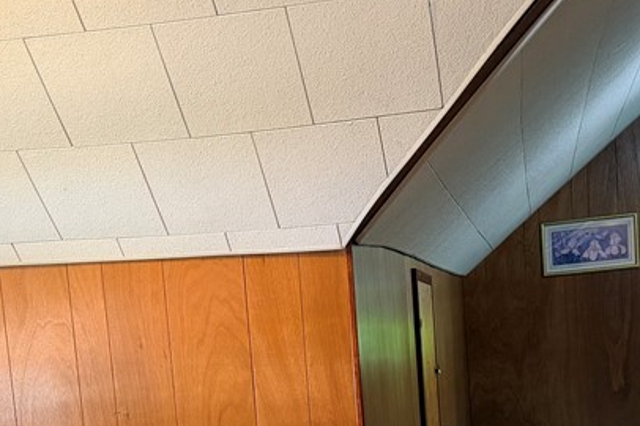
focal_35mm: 63
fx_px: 1119
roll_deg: +4.6
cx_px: 312
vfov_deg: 20.5
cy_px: 470
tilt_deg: -6.5
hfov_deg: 31.9
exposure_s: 1/60
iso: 400
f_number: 1.78
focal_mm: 6.76
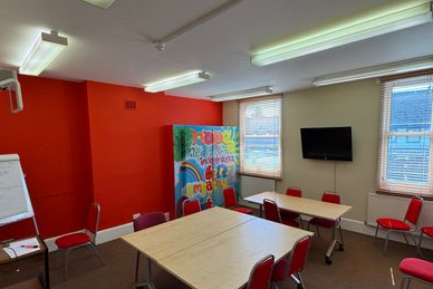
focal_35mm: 15
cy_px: 157
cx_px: 219
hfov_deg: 100.4
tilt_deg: -4.9
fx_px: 180
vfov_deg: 77.2
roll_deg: +0.9
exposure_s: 1/100
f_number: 2.2
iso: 50
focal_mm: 2.22
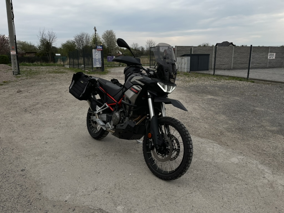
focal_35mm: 26
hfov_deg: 67.3
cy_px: 106
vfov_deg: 53.1
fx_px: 213
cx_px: 142
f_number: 1.6
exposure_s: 1/696
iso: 50
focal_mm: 5.1
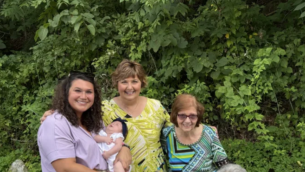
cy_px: 115
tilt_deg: -5.8
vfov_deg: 22.5
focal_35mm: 53
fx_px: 429
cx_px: 153
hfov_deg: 39.2
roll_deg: +3.9
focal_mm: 6.76
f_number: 1.78
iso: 80
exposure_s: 1/1429
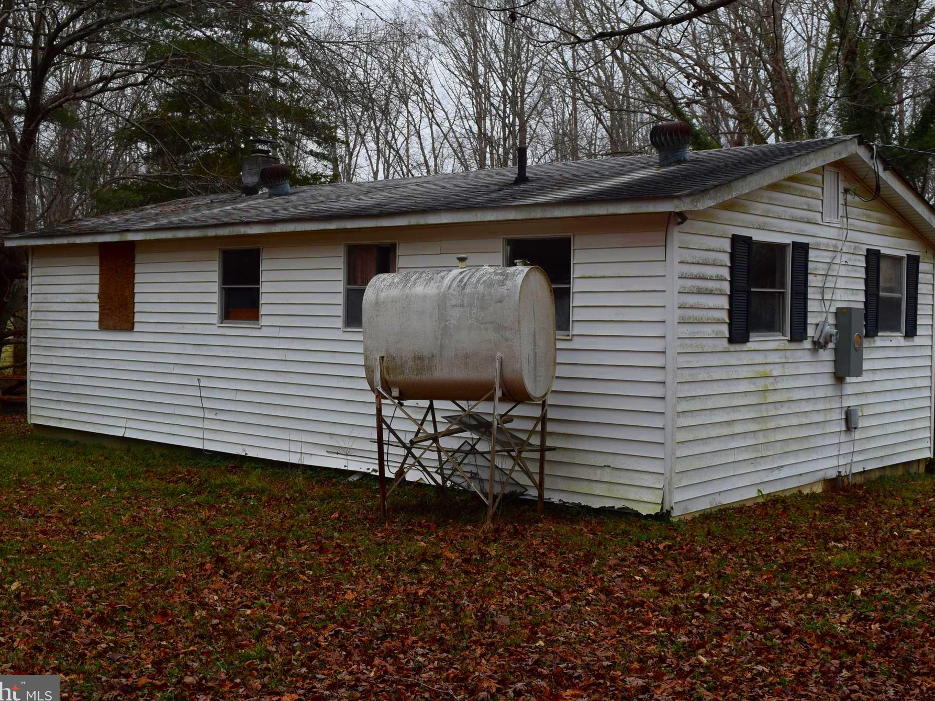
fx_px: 1162
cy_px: 355
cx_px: 479
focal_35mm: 43
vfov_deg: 33.6
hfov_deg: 43.8
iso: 220
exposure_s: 1/250
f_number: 8
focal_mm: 26
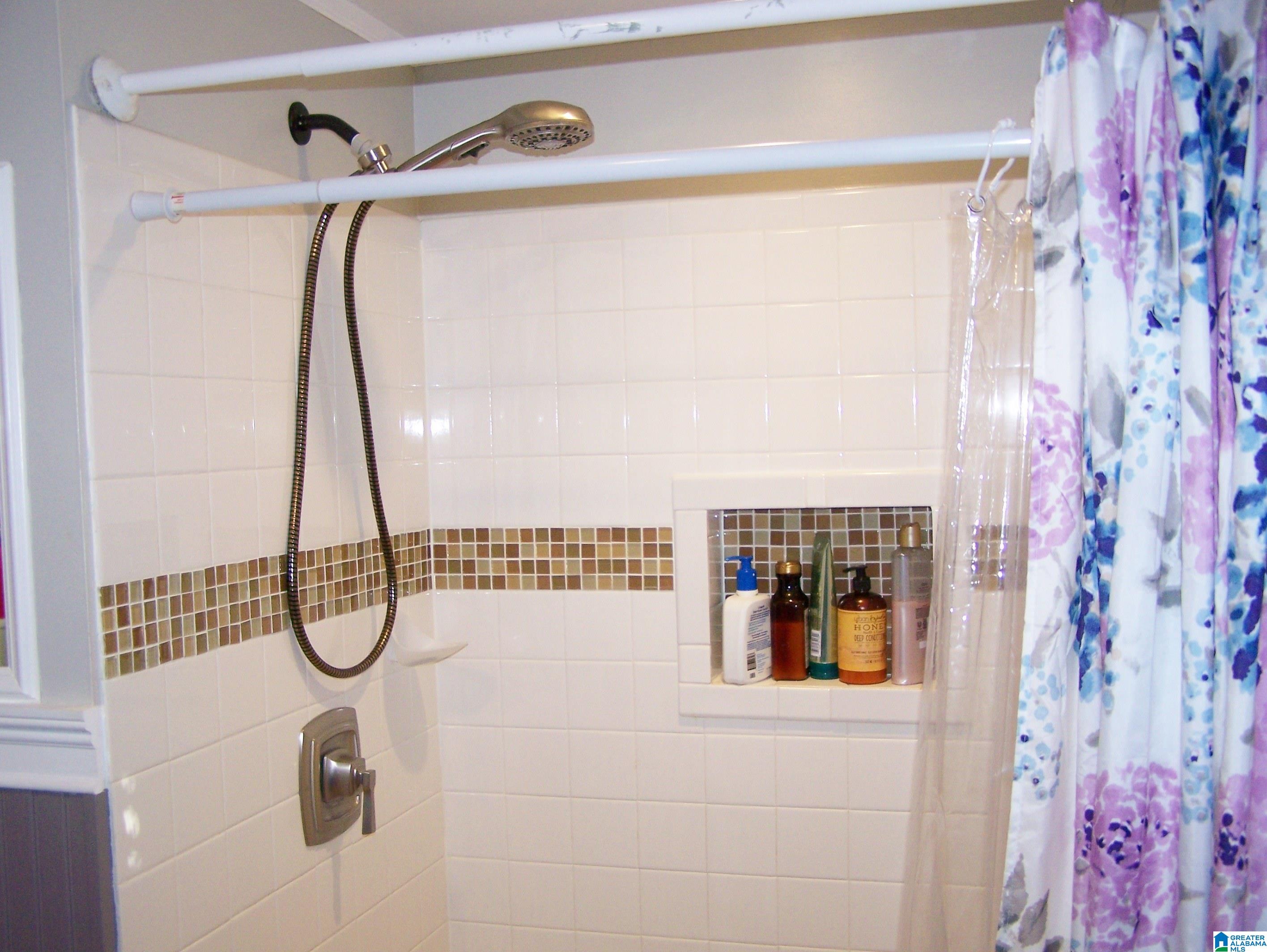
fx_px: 1392
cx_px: 634
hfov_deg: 48.9
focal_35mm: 38
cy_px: 476
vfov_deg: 37.8
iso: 160
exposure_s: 1/60
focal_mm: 6.3
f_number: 2.8
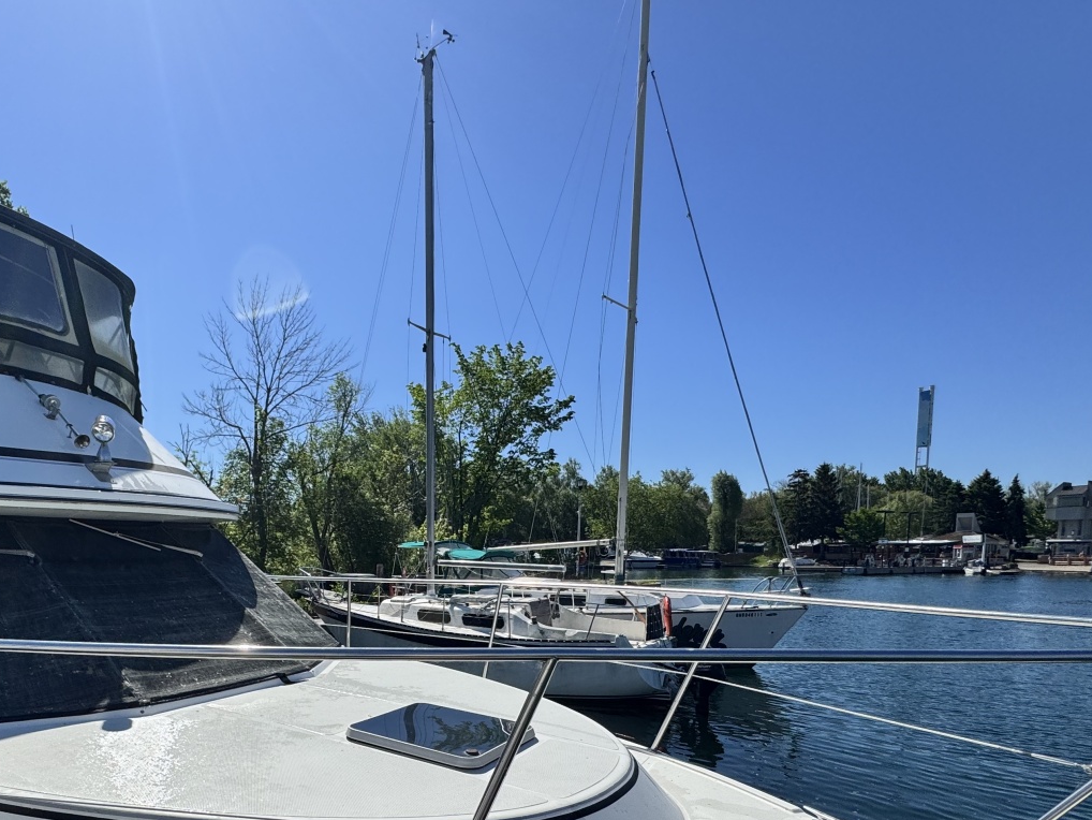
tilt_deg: -0.3
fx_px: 694
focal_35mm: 22
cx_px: 361
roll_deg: +0.2
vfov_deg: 58.1
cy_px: 610
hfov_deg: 74.0
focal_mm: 2.22
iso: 50
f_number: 2.2
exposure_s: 1/3906
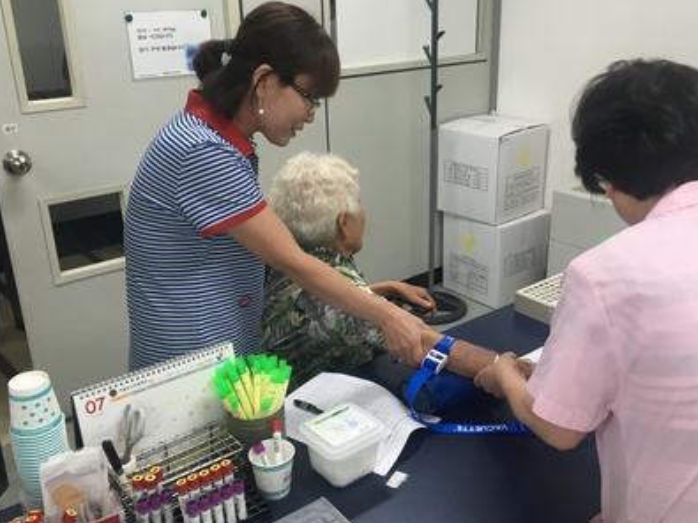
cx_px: 398
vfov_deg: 39.6
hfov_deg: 51.2
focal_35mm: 36
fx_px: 726
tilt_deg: -21.9
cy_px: 263
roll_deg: +0.9
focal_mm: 4.15
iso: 50
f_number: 2.2
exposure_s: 1/30
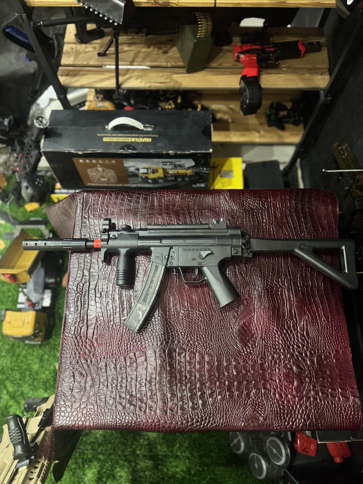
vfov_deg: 71.6
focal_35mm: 24
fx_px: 336
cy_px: 242
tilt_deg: -71.4
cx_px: 182
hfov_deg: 56.8
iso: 1000
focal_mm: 6.76
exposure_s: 1/35
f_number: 1.78
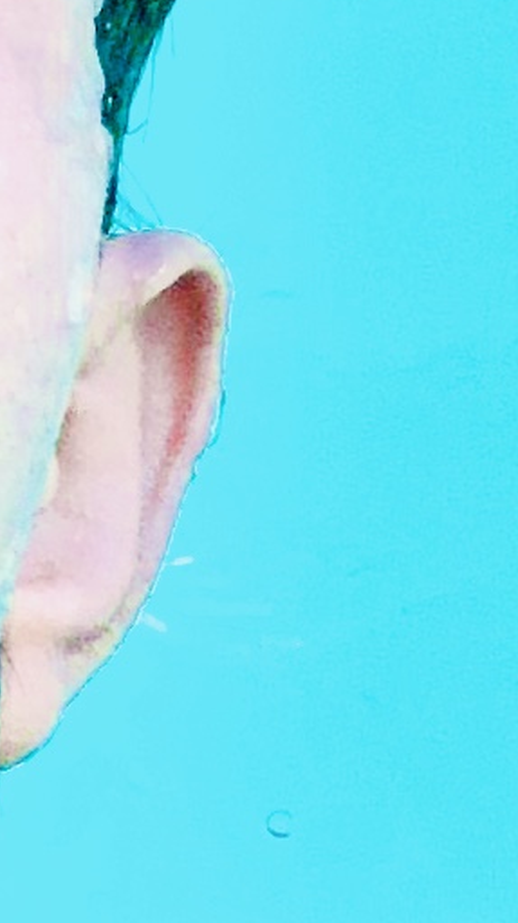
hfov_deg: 5.5
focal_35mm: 211
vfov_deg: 10.2
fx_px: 5158
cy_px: 421
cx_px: -866
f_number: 2.2
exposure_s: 1/120
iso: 25
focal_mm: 2.87
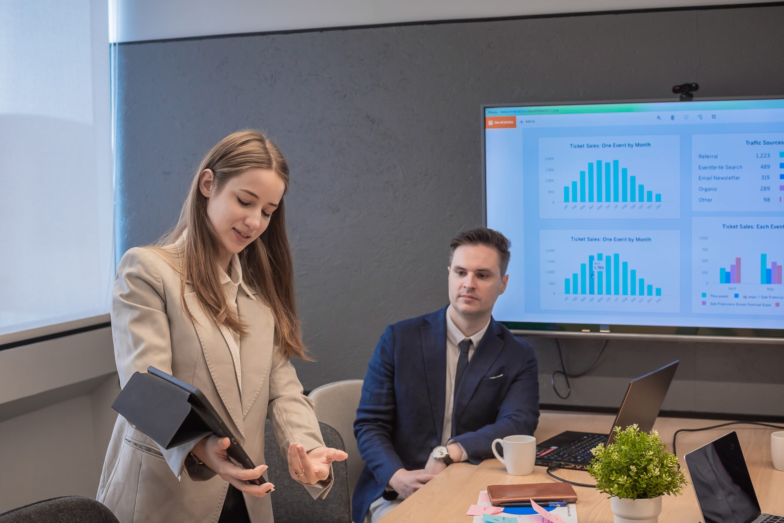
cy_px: 262
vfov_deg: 27.0
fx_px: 1089
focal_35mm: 50
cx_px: 392
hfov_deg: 39.6
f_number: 5
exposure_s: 1/100
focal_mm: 50
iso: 640
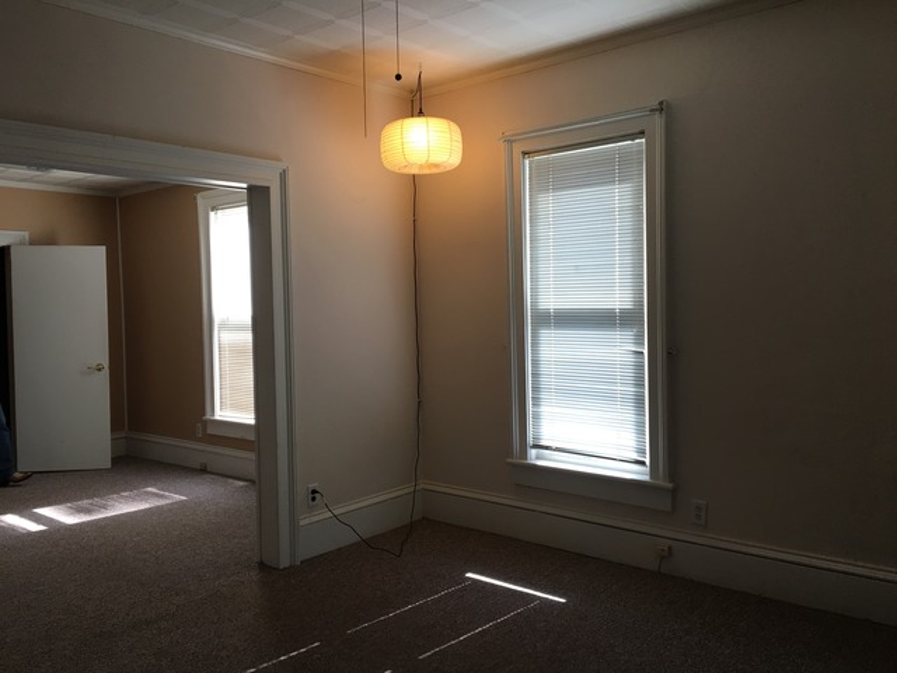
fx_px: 751
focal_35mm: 29
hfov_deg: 61.7
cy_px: 336
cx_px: 448
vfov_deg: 48.2
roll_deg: +0.5
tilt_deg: -2.4
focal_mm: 4.15
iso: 32
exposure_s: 1/60
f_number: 2.2
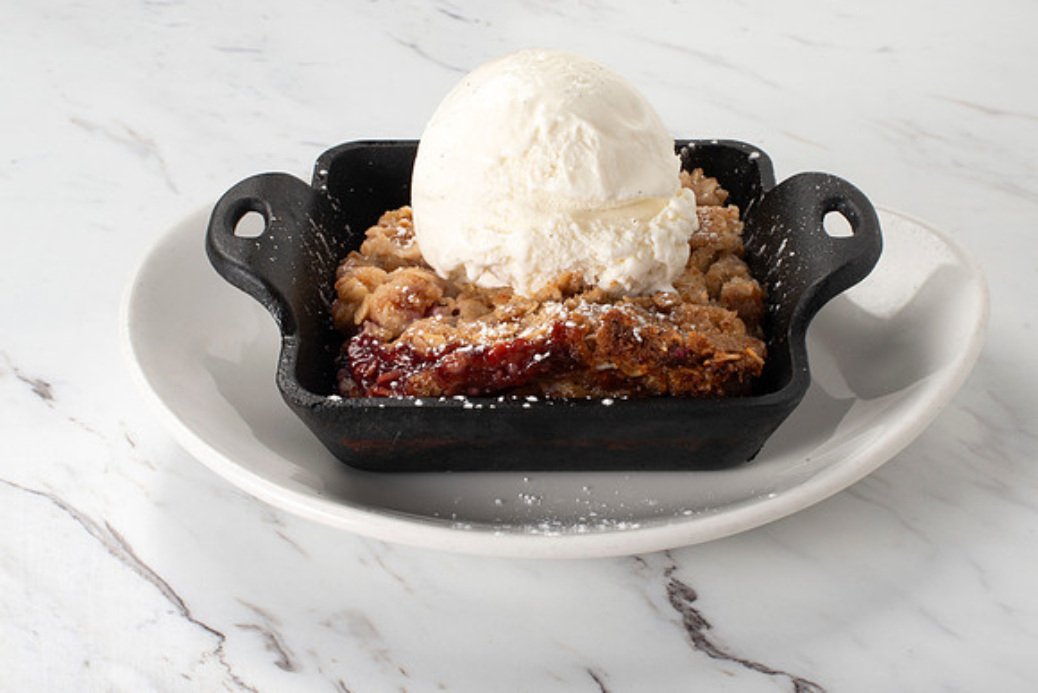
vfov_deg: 20.8
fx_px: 1885
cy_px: 335
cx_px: 536
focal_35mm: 65
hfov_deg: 30.8
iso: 160
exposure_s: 1/250
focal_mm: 50
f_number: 16
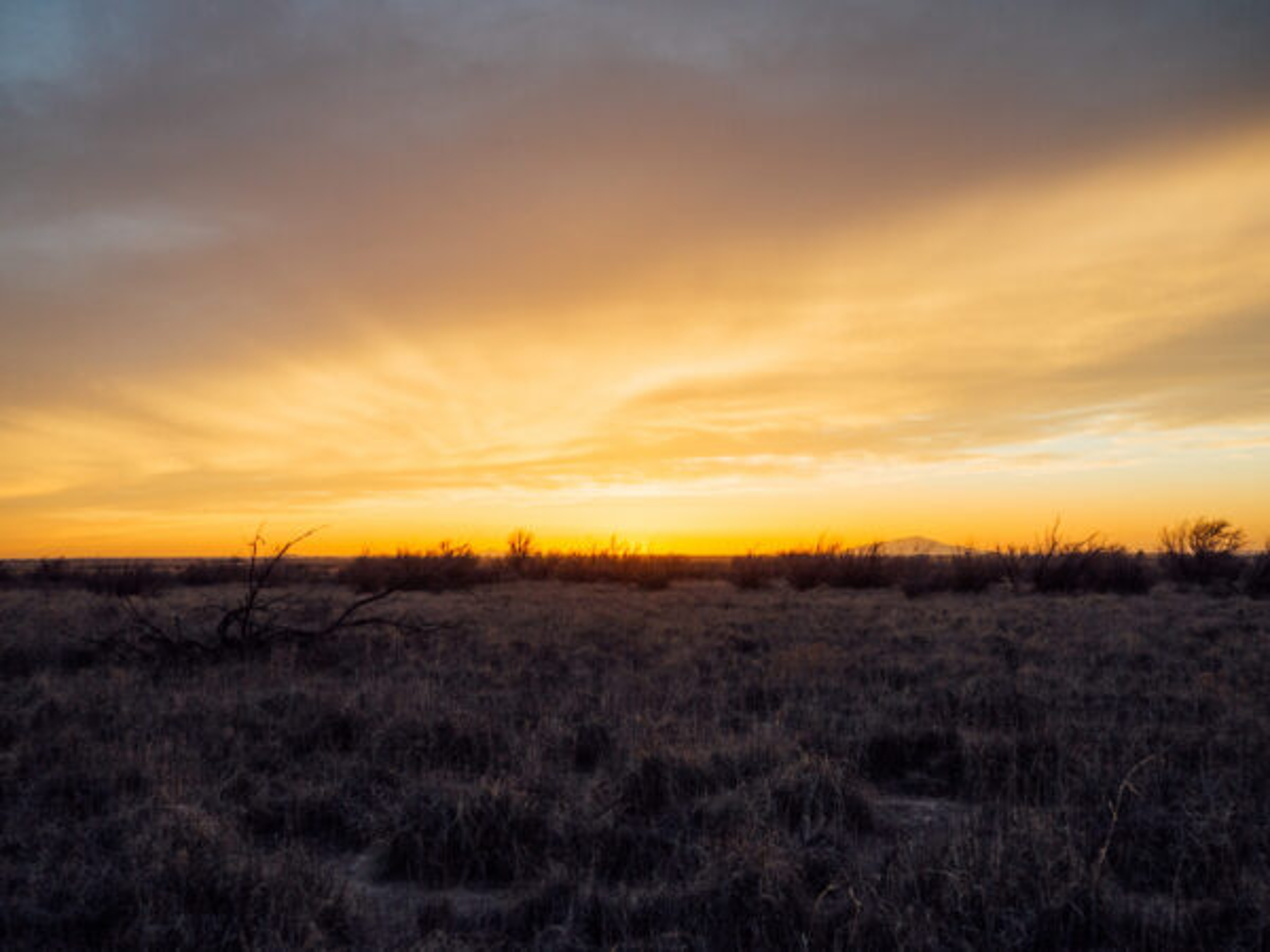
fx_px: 1468
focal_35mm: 40
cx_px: 635
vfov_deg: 36.0
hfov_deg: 46.8
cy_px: 476
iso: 200
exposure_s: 1/800
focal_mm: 20
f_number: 3.2
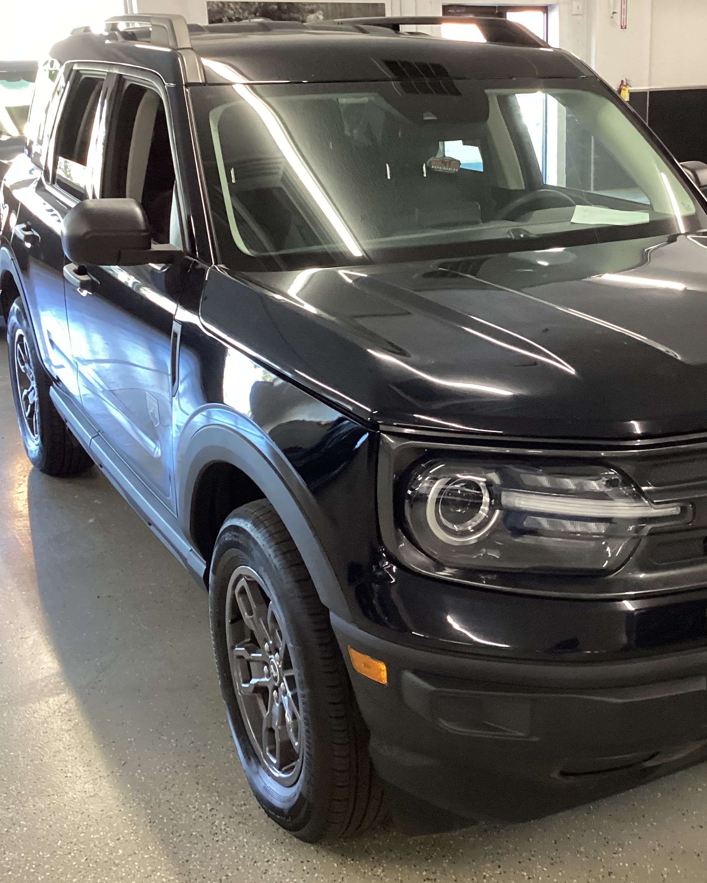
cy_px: 419
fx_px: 1151
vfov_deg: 42.0
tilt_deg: -18.2
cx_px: 481
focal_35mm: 44
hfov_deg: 33.8
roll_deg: -0.2
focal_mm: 3.3
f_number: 2.4
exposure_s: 1/50
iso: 250
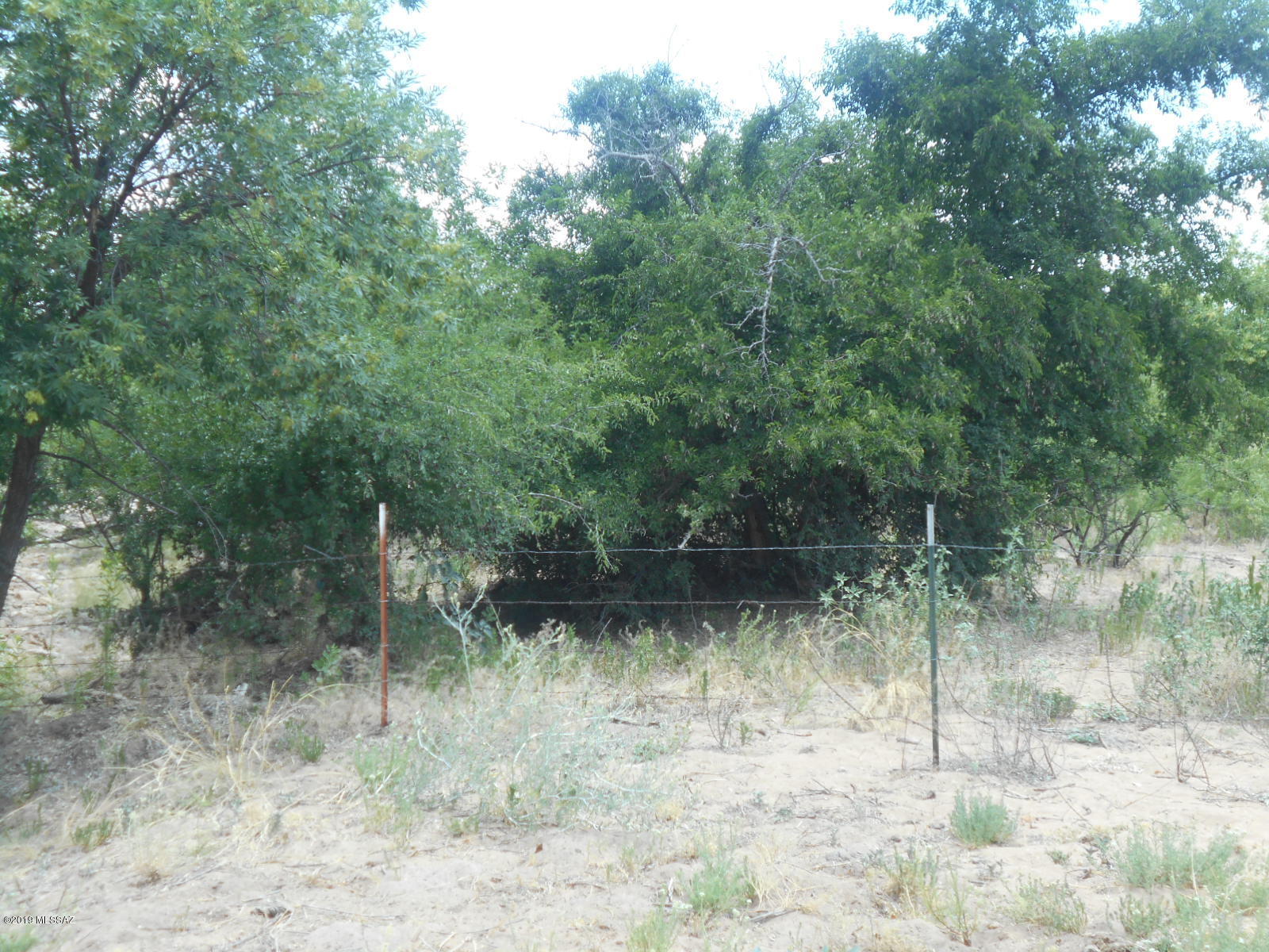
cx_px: 634
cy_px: 476
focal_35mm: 56
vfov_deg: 26.1
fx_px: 2053
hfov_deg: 34.3
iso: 80
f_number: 4.9
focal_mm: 10
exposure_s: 1/160
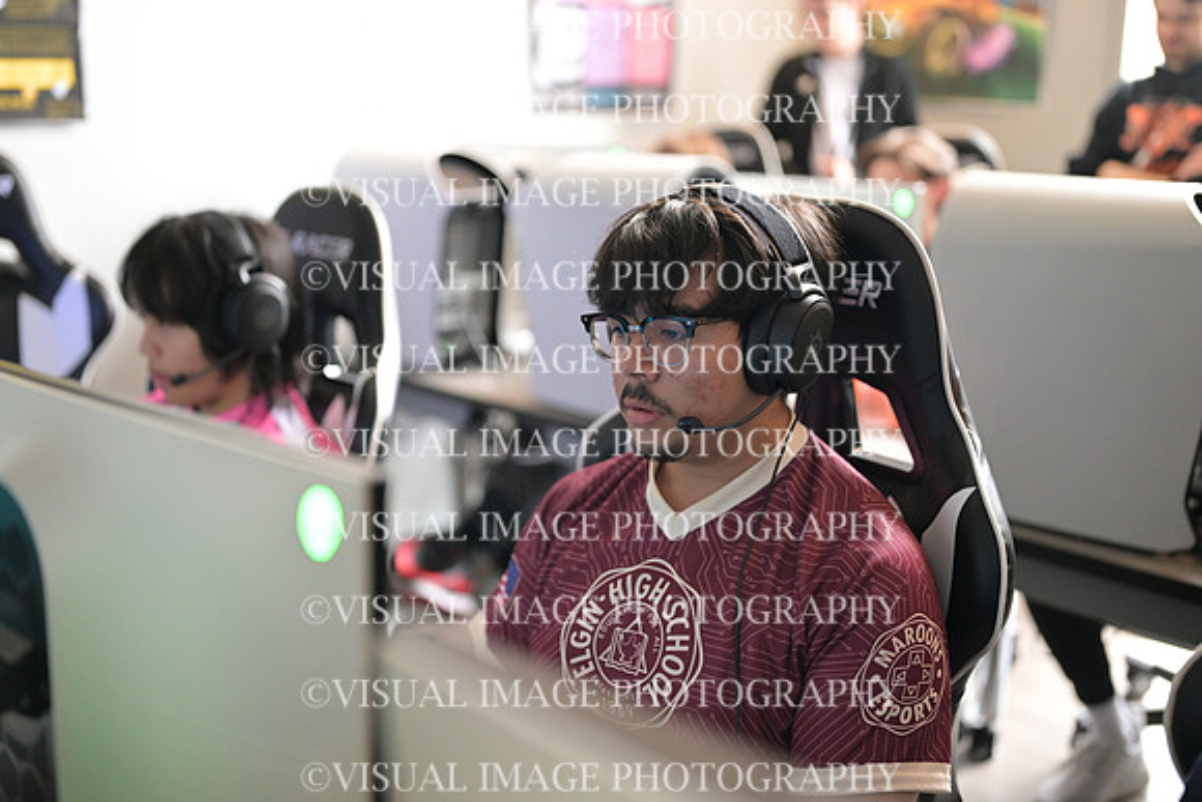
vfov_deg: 33.4
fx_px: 1336
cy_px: 401
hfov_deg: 48.4
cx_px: 601
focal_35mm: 40
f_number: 1.4
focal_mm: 40
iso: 3600
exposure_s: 1/400
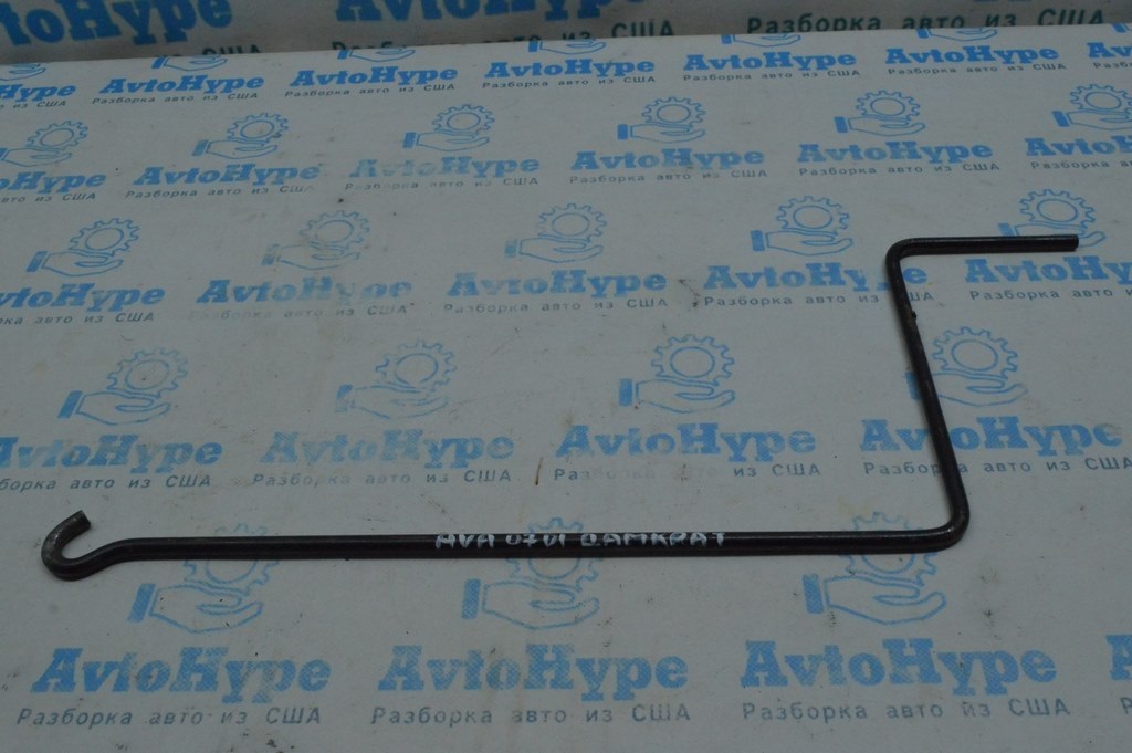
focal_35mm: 33
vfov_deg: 39.9
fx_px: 1037
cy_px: 376
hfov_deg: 57.3
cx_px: 566
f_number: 16
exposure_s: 1/200
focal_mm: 22
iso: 3600
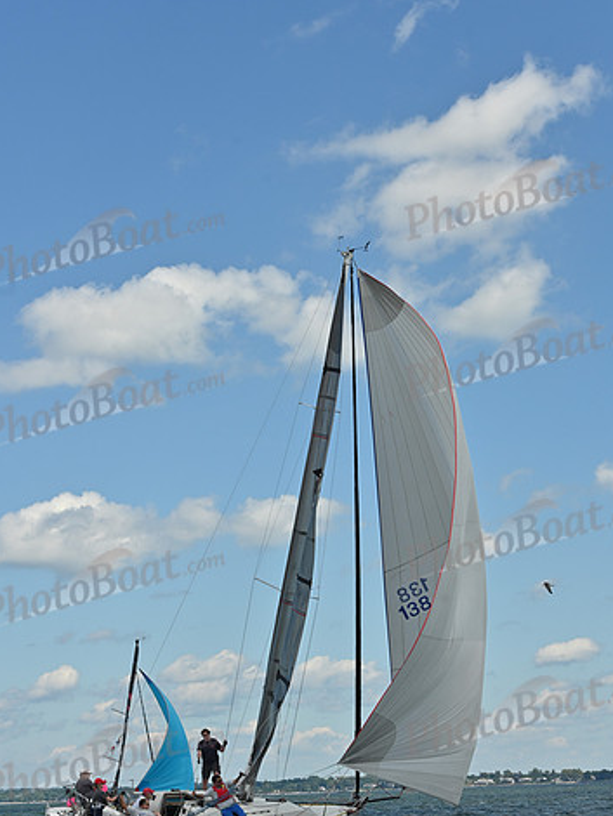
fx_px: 1958
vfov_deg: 23.5
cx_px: 315
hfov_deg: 17.8
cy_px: 471
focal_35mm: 83
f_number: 8
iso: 250
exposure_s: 1/1250
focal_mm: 70
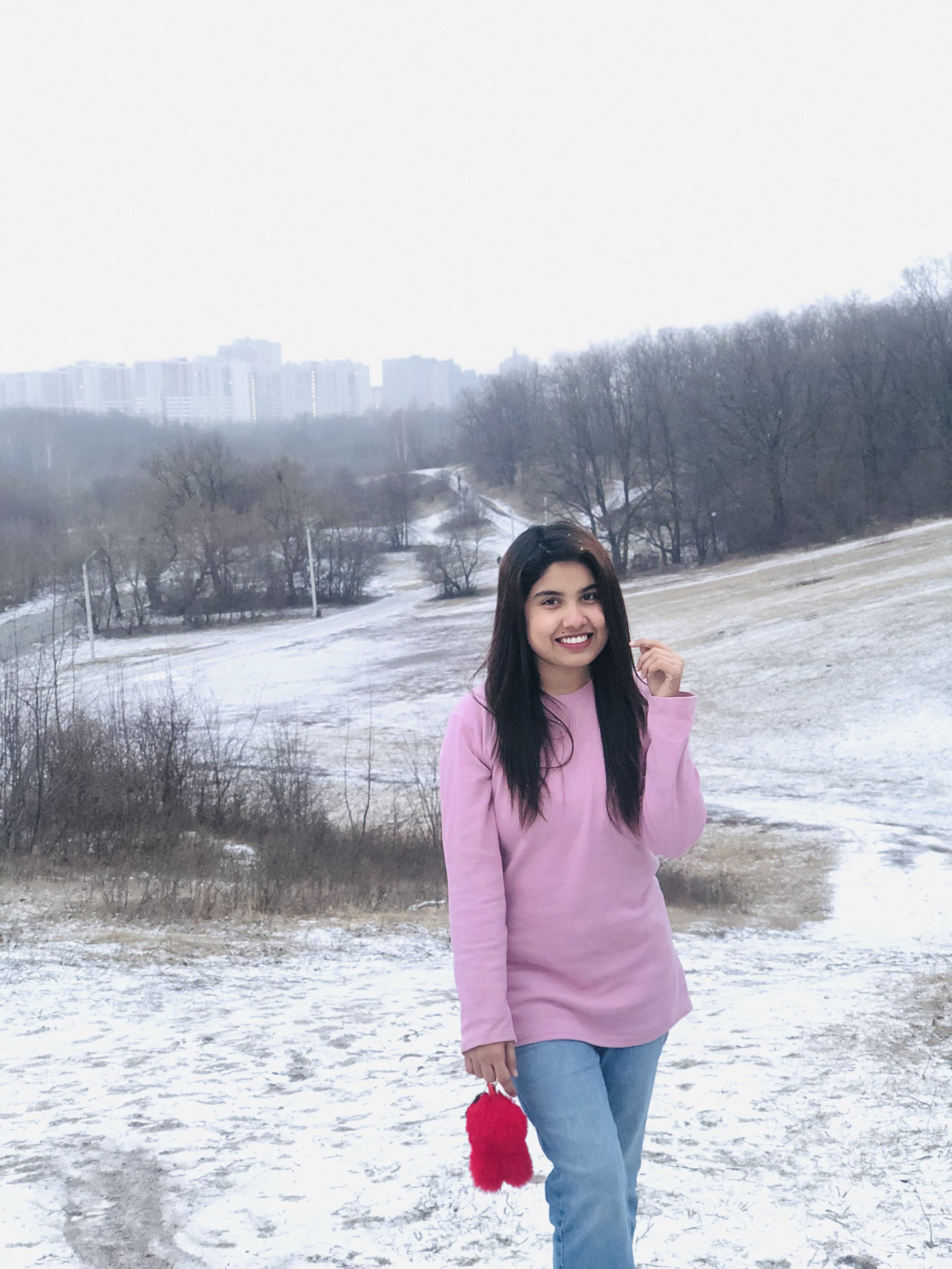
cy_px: 634
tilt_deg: -4.4
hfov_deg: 28.0
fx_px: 1907
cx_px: 476
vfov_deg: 36.8
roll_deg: +2.3
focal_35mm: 52
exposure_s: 1/20
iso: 160
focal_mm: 6
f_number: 2.4
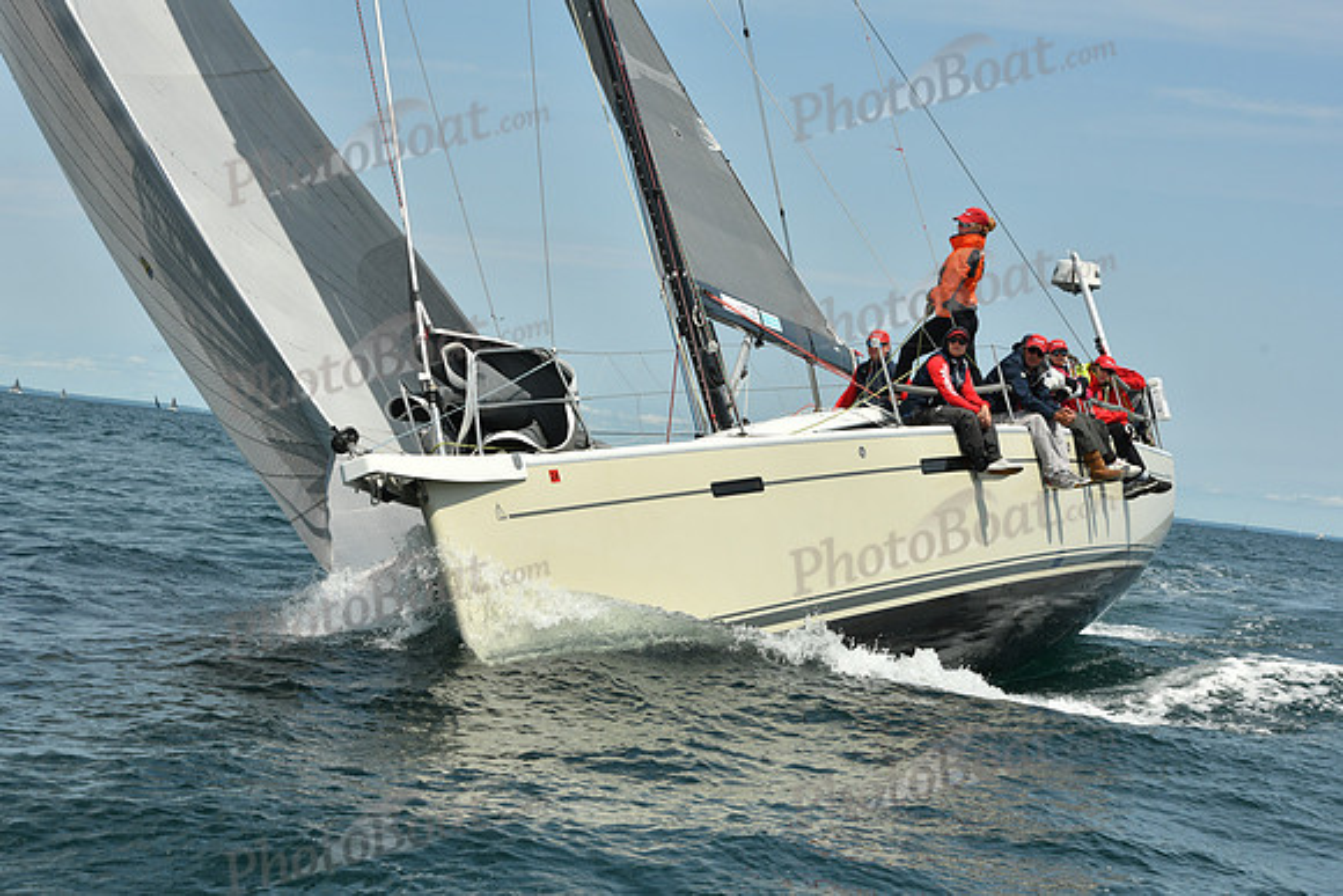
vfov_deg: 19.5
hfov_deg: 28.8
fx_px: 2612
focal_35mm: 70
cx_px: 672
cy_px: 448
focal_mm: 70
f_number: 11
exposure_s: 1/1000
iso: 320
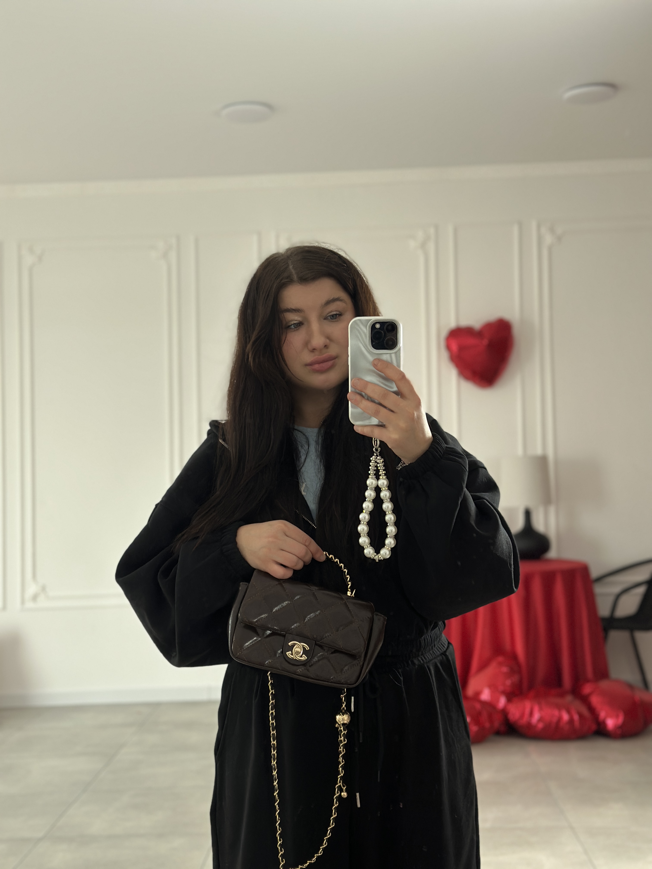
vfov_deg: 39.7
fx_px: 1205
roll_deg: +1.2
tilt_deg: -9.7
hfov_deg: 30.3
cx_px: 326
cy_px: 434
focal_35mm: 48
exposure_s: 1/60
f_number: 1.78
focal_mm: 6.86
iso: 250
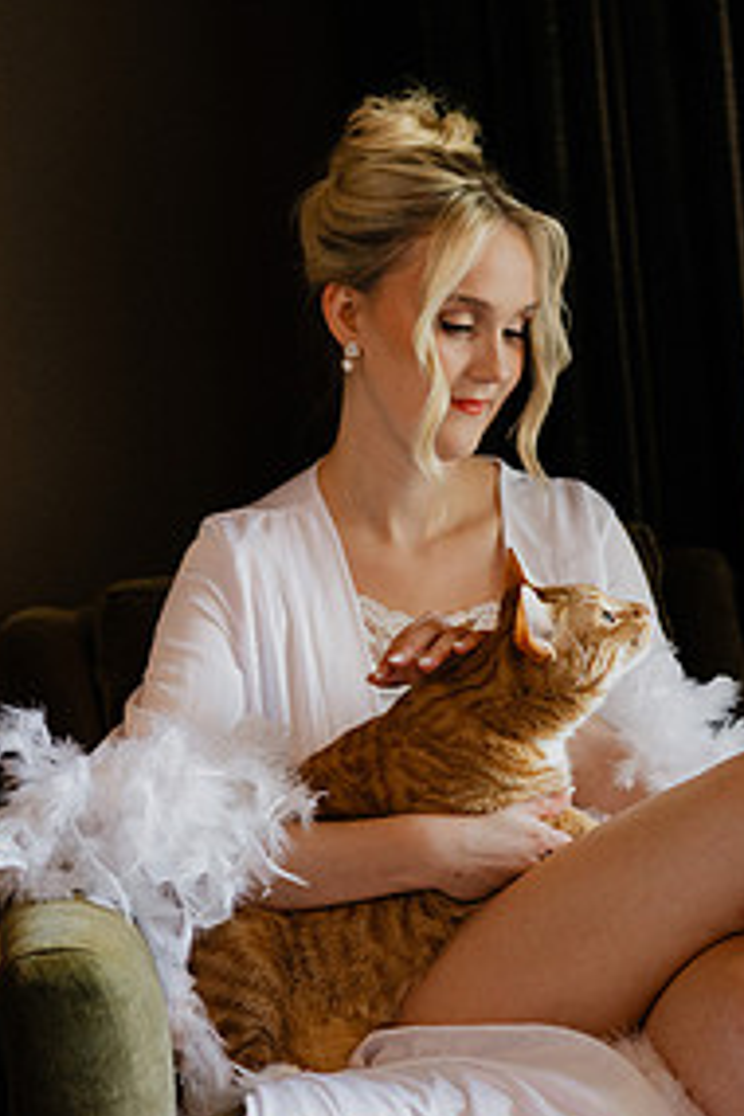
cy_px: 552
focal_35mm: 79
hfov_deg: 17.2
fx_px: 2449
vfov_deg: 25.7
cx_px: 536
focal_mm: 50
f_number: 2.8
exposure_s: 1/200
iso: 800
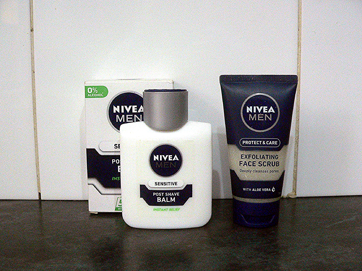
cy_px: 136
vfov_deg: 39.7
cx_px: 181
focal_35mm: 36
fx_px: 376
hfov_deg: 51.4
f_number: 2.8
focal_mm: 6
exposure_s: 1/60
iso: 400
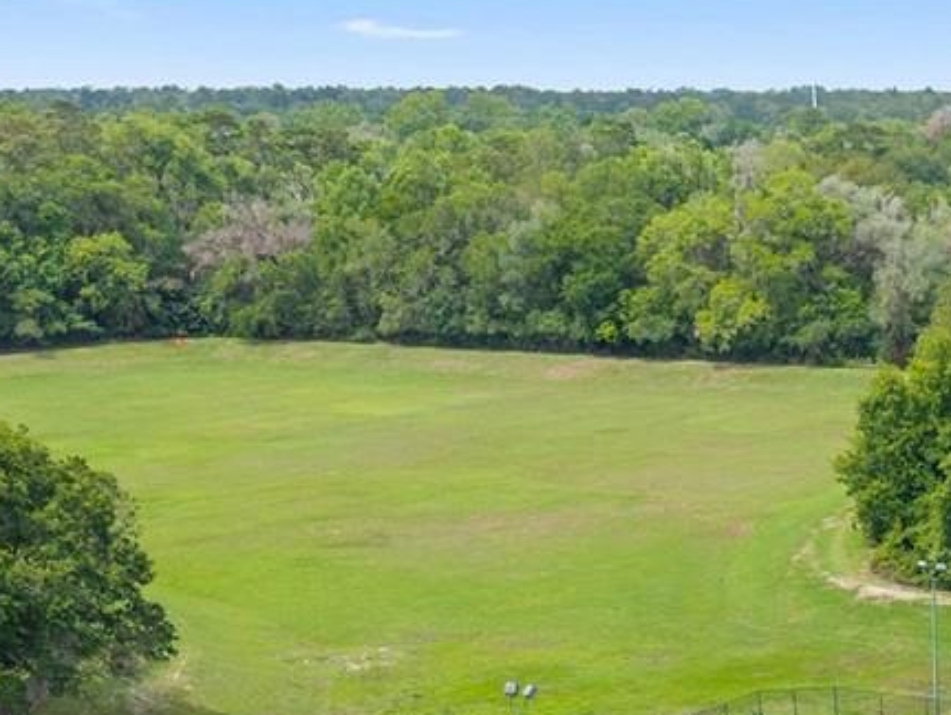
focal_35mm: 89
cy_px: 1225
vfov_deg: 14.8
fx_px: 2447
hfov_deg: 20.3
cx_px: 1211
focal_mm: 8.67
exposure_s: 1/3000
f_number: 1.8
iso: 150
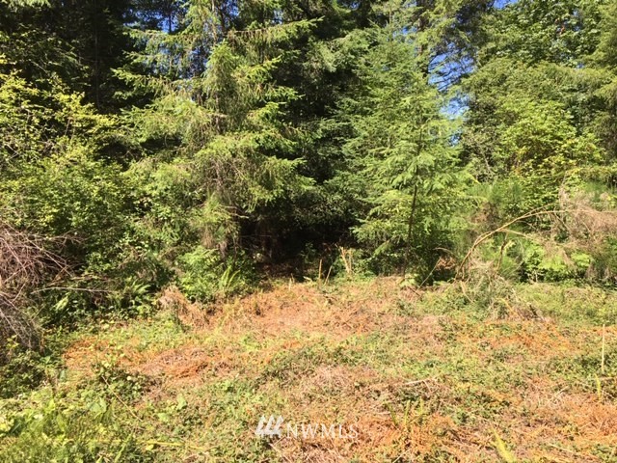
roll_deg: +0.3
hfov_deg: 61.7
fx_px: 517
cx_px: 308
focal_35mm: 29
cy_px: 232
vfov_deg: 48.2
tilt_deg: -1.9
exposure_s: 1/487
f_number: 2.2
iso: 25
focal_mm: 4.15
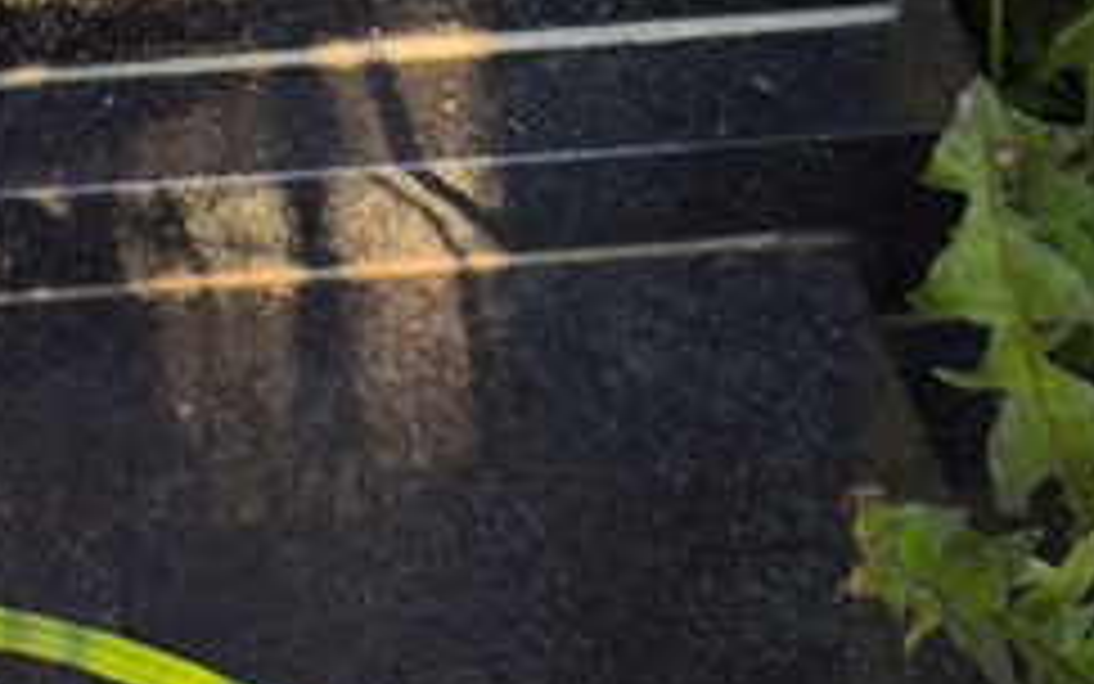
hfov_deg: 12.0
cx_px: 182
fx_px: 5189
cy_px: -639
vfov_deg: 7.3
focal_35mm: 174
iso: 50
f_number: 1.7
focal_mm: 4.71
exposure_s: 1/396
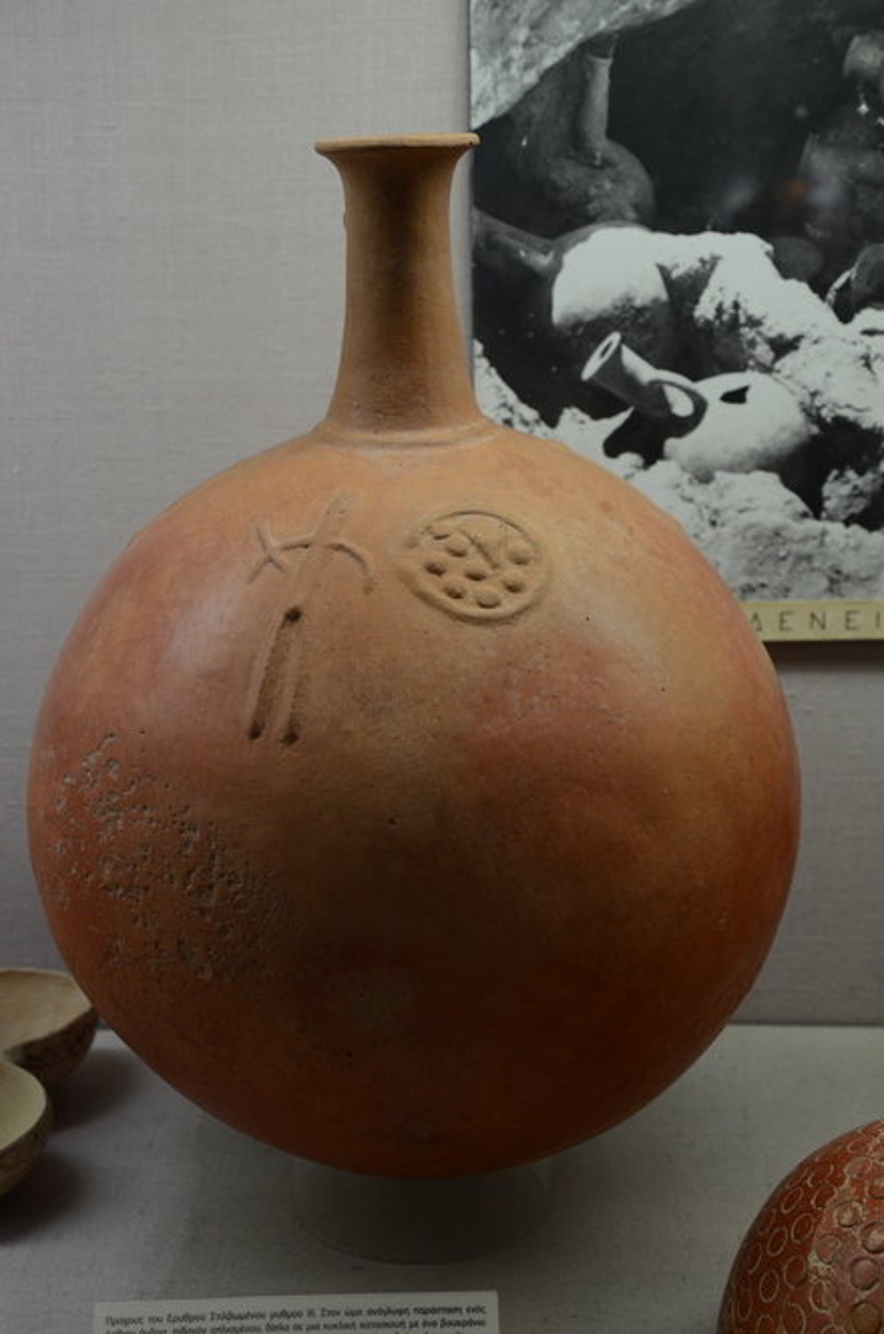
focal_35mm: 52
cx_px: 442
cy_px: 667
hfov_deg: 25.6
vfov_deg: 37.9
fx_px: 1942
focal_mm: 35
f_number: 5.6
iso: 1000
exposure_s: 1/125
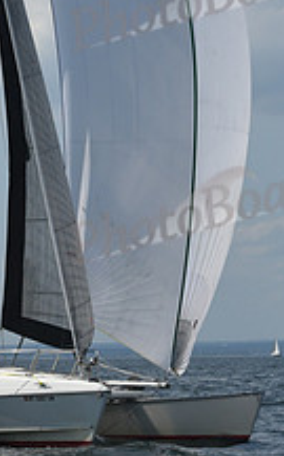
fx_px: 2373
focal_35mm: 191
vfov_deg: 10.8
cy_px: -82
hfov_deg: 6.8
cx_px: -39
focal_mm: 70
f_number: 10
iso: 250
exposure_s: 1/1250
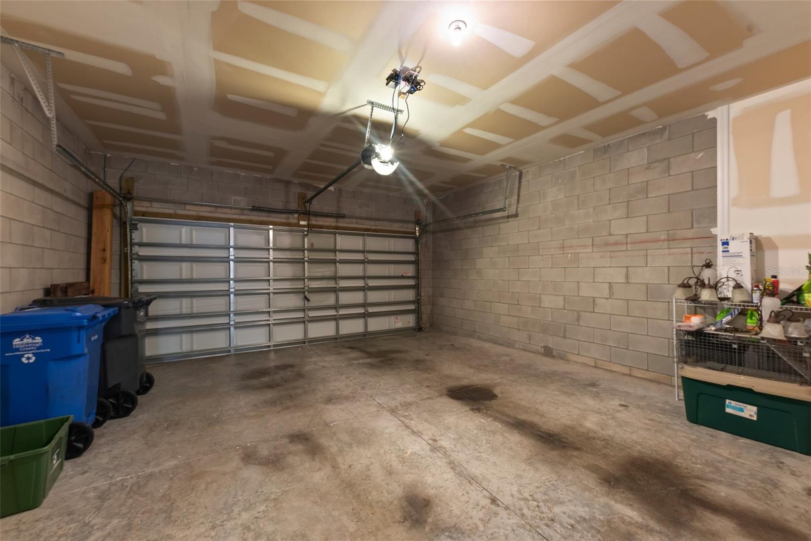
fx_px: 315
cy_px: 270
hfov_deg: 104.2
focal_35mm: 14
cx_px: 406
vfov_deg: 81.2
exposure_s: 2.5
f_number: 8
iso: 400
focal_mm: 14
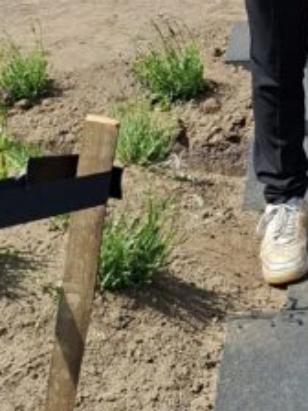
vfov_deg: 17.3
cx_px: 490
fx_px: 1246
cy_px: -154
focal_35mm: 105
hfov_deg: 13.2
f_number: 1.8
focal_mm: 5.54
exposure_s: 1/1761
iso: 50
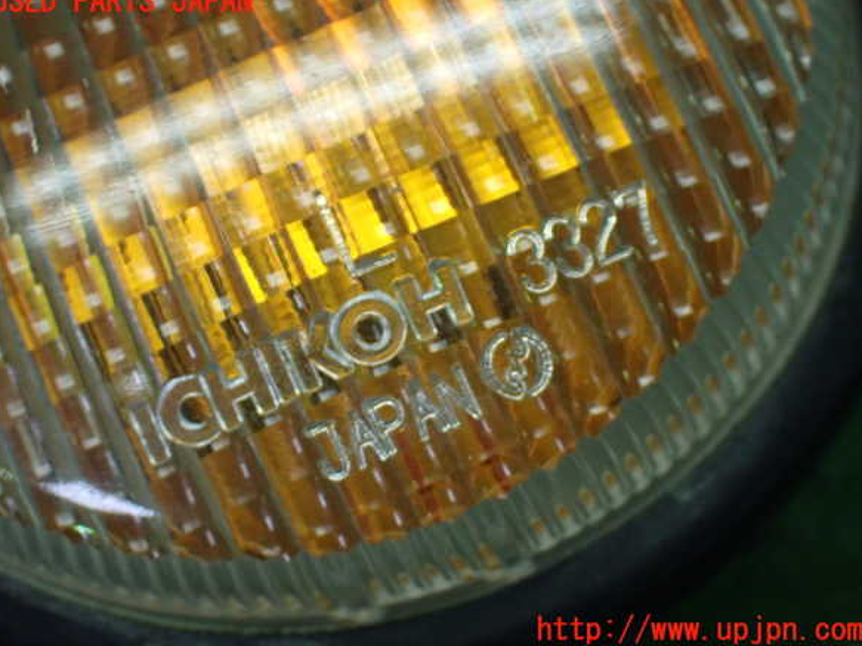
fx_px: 1718
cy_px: 316
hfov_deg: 28.2
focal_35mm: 69
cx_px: 427
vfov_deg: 21.3
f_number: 3.8
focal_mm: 11.88
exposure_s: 1/160
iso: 800
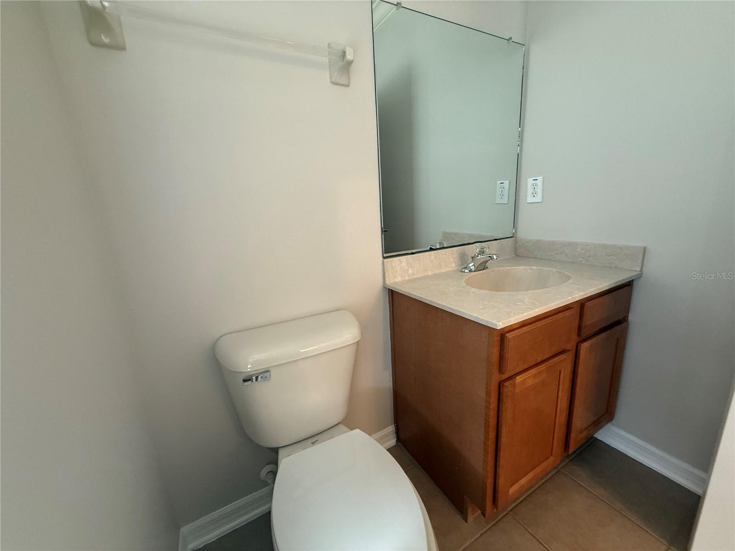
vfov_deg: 85.7
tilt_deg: -12.4
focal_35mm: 14
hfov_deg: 102.1
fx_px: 297
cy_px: 276
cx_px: 368
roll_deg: +2.6
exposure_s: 1/60
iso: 250
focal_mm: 2.22
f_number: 2.2
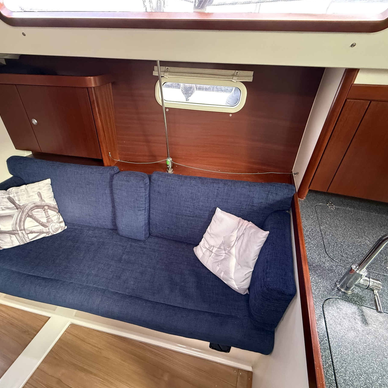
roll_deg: -0.3
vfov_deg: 84.0
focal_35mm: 17
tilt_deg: -33.7
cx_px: 176
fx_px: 216
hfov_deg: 83.8
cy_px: 195
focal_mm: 2.22
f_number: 2.2
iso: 640
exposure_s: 1/60
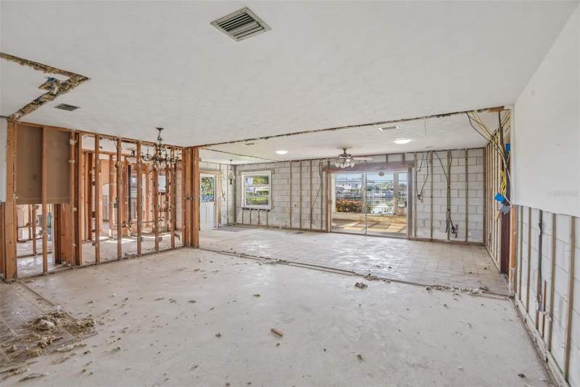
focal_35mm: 16
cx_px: 290
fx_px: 258
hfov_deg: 96.7
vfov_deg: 73.7
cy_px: 194
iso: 400
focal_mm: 16
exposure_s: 1/20
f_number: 8
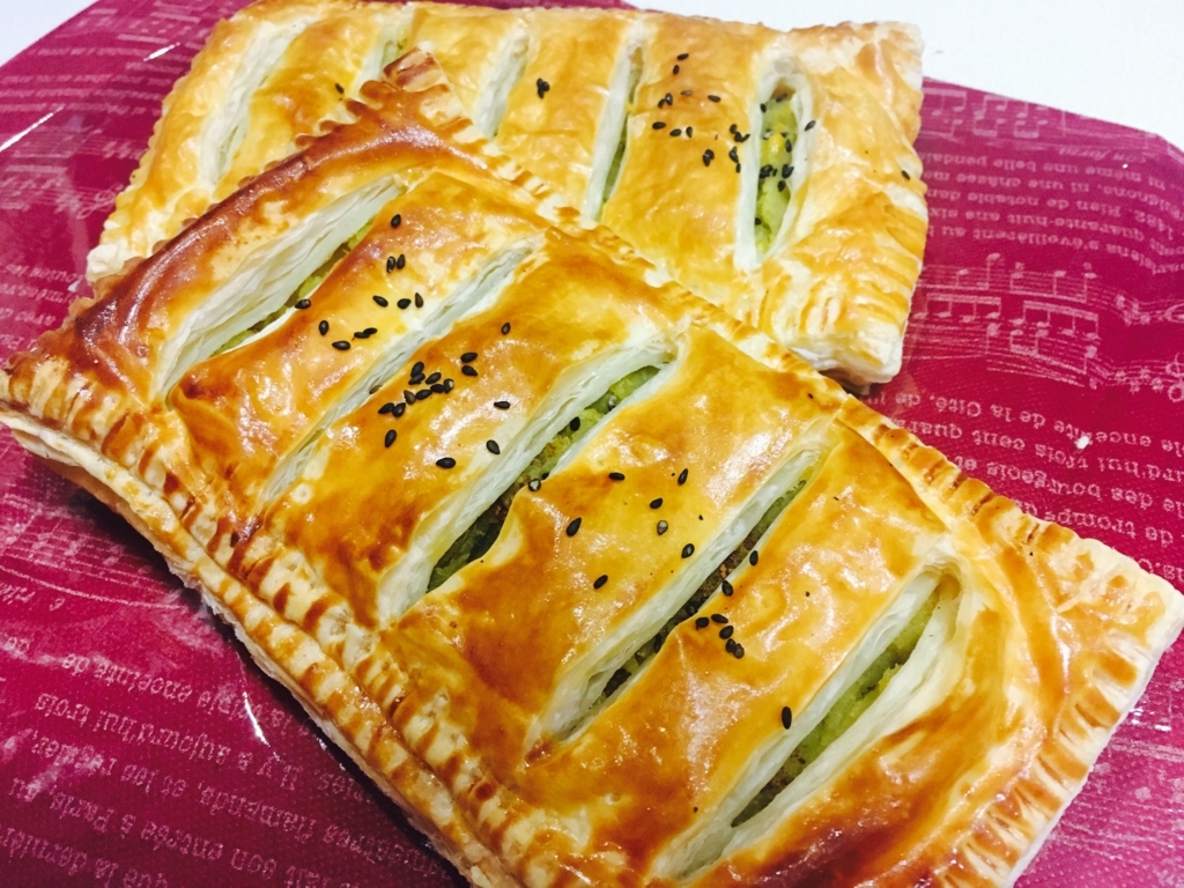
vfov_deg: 48.2
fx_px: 992
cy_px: 444
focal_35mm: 29
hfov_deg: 61.7
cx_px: 592
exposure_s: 1/17
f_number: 2.2
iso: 200
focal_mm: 4.15
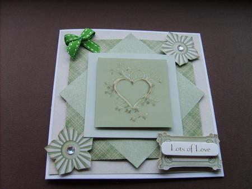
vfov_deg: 40.7
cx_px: 126
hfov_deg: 52.6
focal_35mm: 35
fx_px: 255
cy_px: 94
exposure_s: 1/30
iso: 50
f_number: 2.8
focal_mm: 5.8
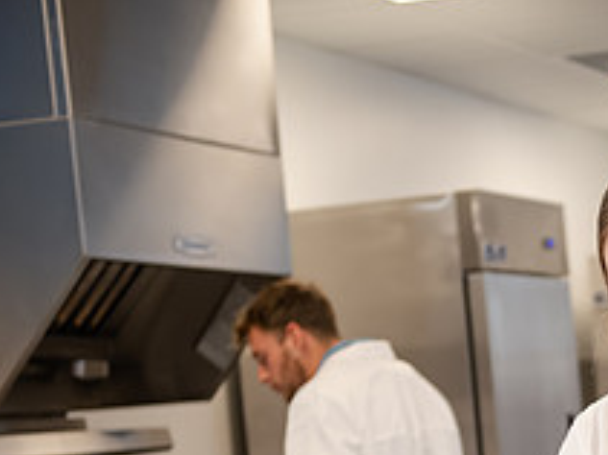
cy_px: 526
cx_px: 697
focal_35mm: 127
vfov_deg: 11.5
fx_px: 2229
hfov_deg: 15.1
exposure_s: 1/200
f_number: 3.2
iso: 640
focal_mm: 48
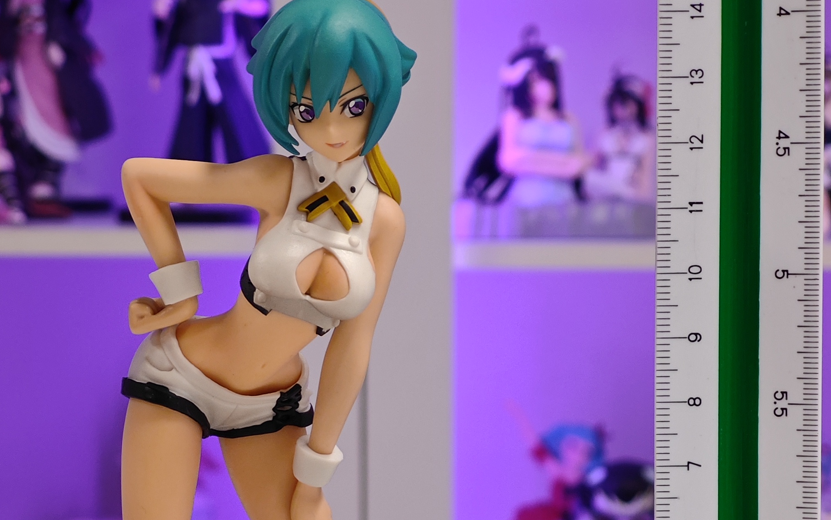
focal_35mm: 137
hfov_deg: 15.2
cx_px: 357
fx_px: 3103
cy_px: 453
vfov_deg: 9.5
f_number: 2.4
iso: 400
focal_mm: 7.48
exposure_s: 1/19.2
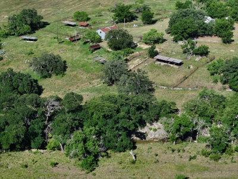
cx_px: 119
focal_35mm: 70
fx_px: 481
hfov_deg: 27.8
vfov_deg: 21.0
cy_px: 90
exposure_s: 1/200
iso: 110
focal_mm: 19.35
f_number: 2.8
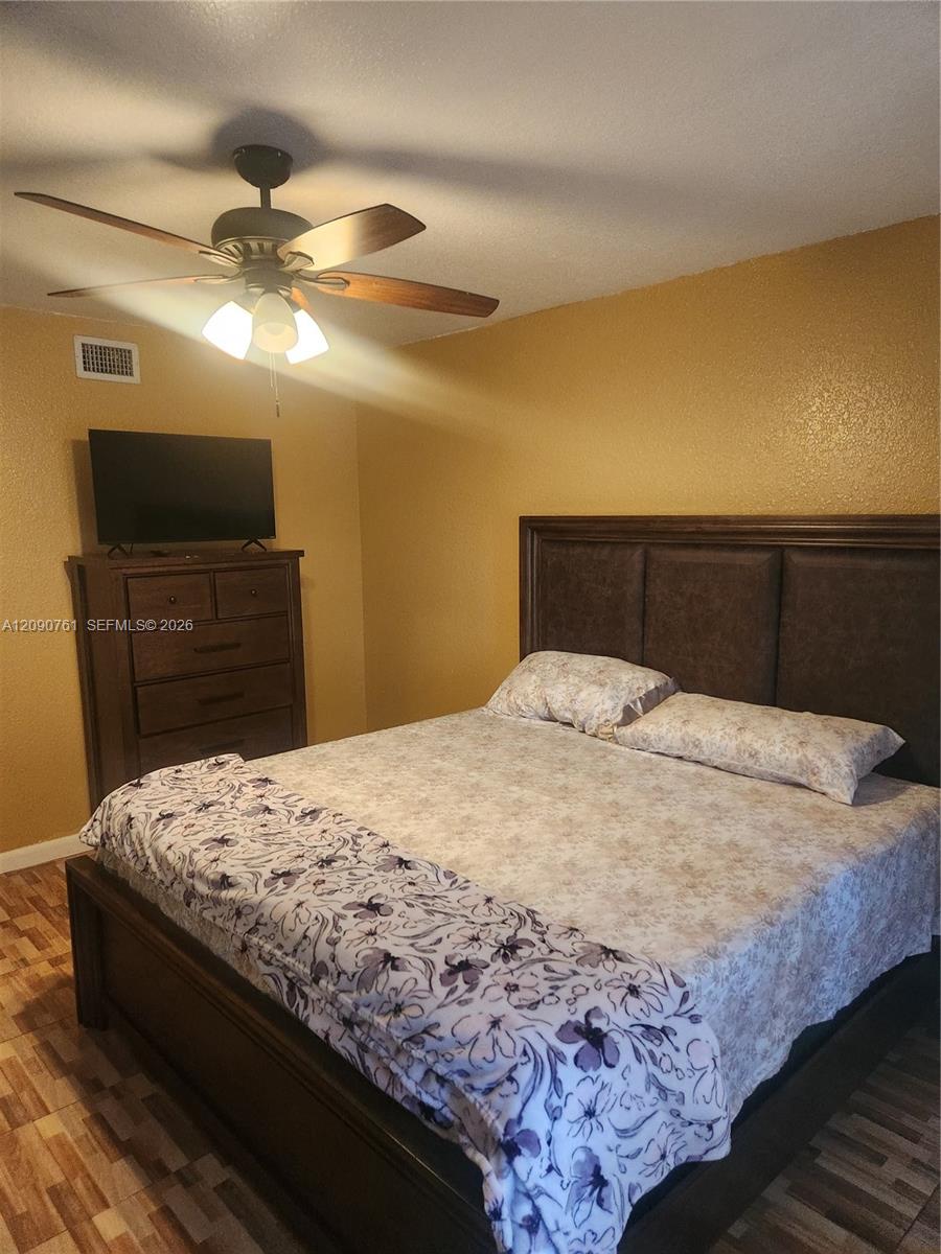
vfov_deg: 73.9
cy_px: 627
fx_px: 834
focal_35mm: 23
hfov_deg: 58.9
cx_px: 470
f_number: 1.8
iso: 800
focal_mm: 5.4
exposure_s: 1/120
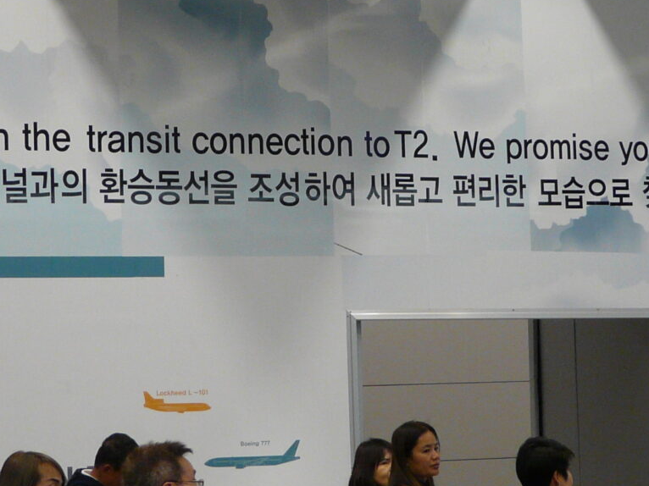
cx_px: 325
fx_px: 2005
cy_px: 224
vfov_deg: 13.8
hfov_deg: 18.4
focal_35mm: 107
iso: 160
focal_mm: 6.5
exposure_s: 1/40
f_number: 3.2
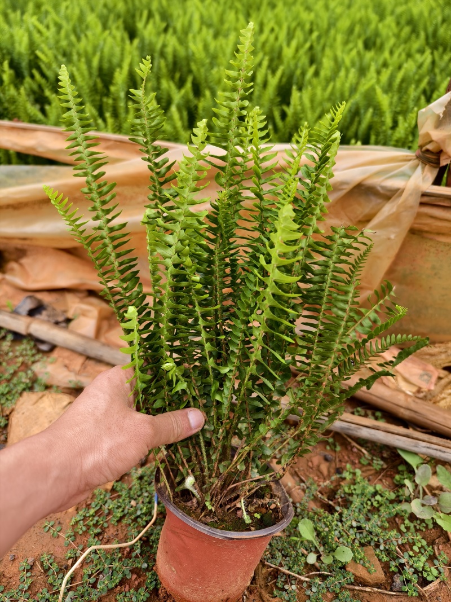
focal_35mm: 23
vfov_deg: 73.9
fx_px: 400
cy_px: 301
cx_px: 226
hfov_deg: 58.9
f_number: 1.75
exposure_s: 1/471
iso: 50
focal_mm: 8.67
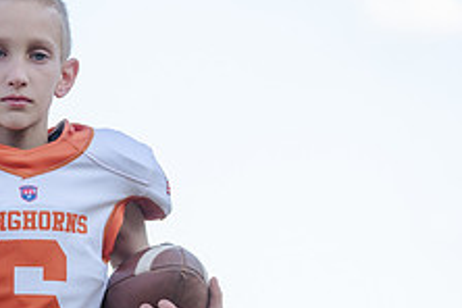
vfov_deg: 4.4
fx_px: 4017
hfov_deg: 6.6
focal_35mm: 313
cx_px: 19
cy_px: 247
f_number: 3.2
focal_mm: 120
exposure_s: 1/320
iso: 125
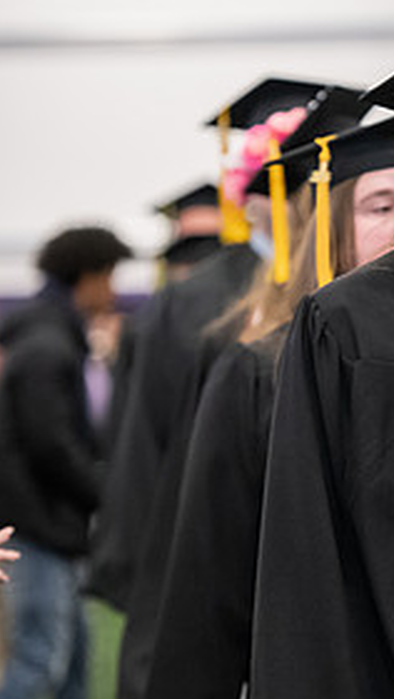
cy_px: 263
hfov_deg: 4.1
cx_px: 618
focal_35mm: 293
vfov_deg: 7.4
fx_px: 5429
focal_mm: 135
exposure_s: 1/200
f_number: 3.2
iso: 3200
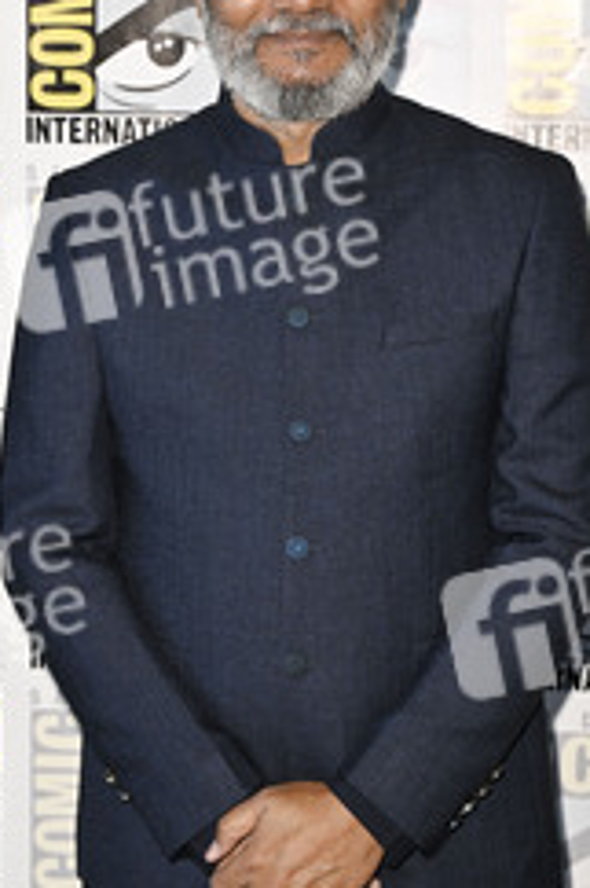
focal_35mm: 99
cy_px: 429
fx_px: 2437
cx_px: 297
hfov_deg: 13.8
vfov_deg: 20.6
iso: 1250
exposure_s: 1/250
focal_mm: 60
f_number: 5
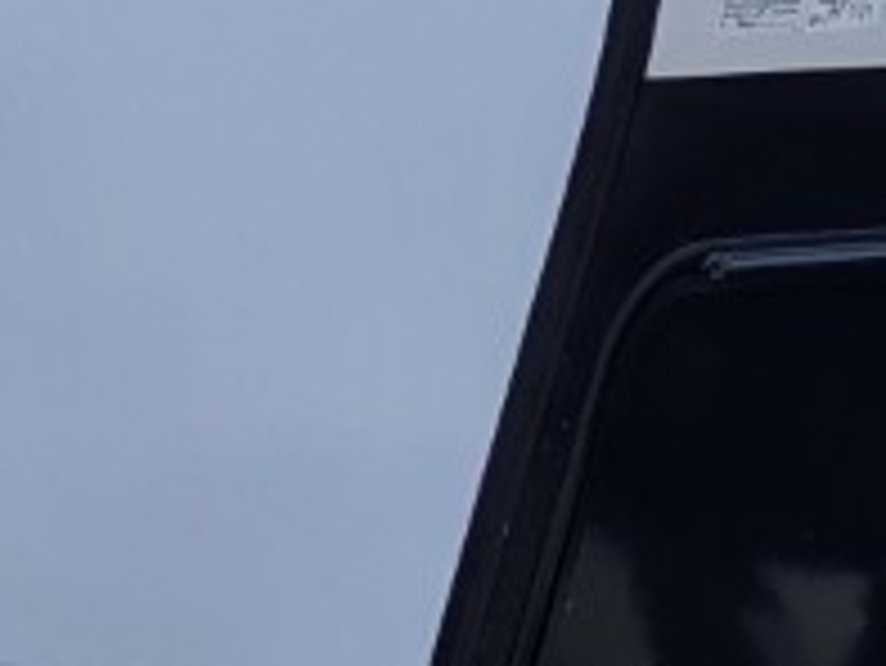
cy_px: 36
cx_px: 101
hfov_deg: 11.5
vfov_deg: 8.7
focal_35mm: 170
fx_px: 4354
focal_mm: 6.81
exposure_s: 1/2463
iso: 47
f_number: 1.85
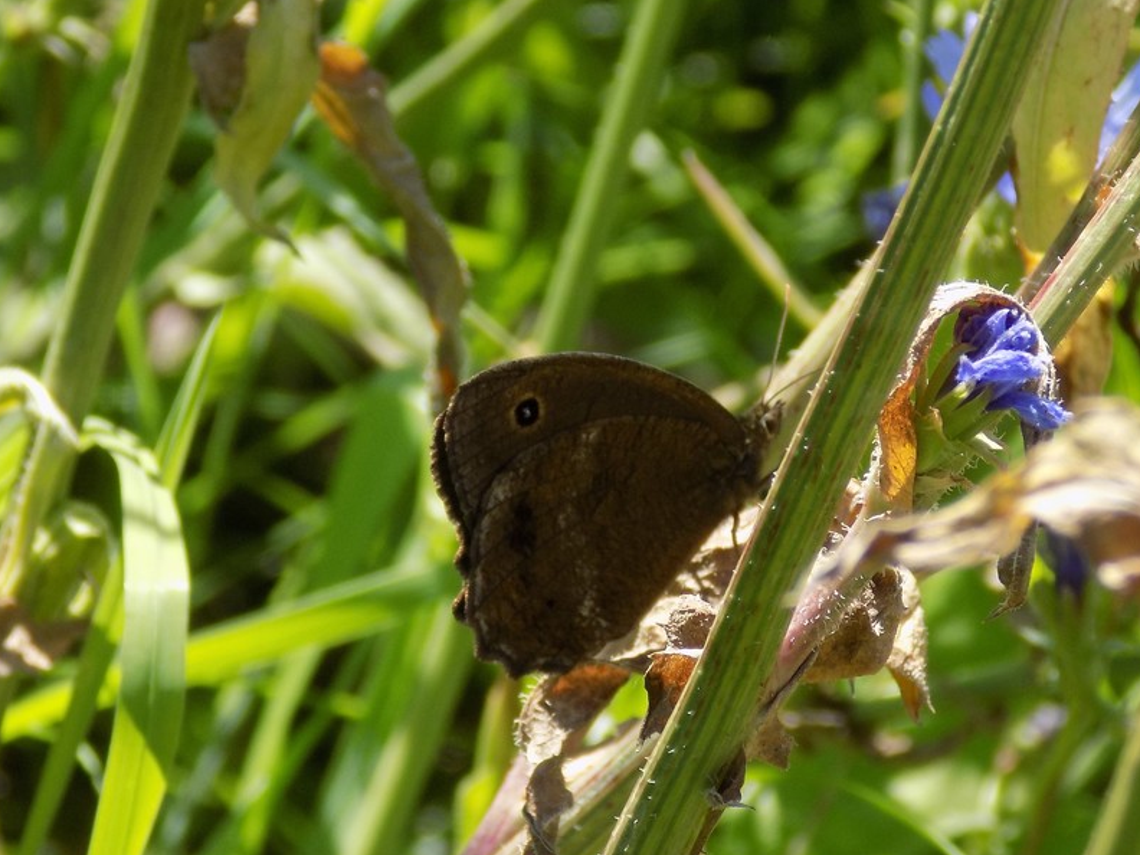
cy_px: 456
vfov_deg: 5.9
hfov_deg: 7.8
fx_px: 8332
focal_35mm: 253
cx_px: 552
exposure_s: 1/125
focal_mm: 41.8
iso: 80
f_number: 5.6
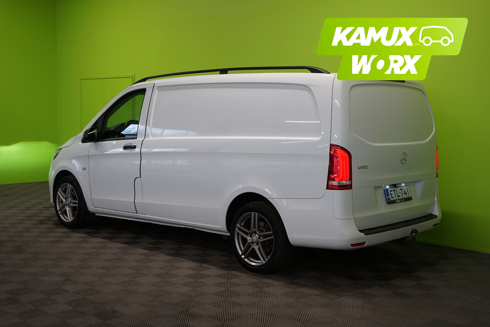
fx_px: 599
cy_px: 164
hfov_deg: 44.5
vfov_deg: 30.5
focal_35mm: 44
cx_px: 245
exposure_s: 1/160
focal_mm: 44
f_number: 4.5
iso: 640
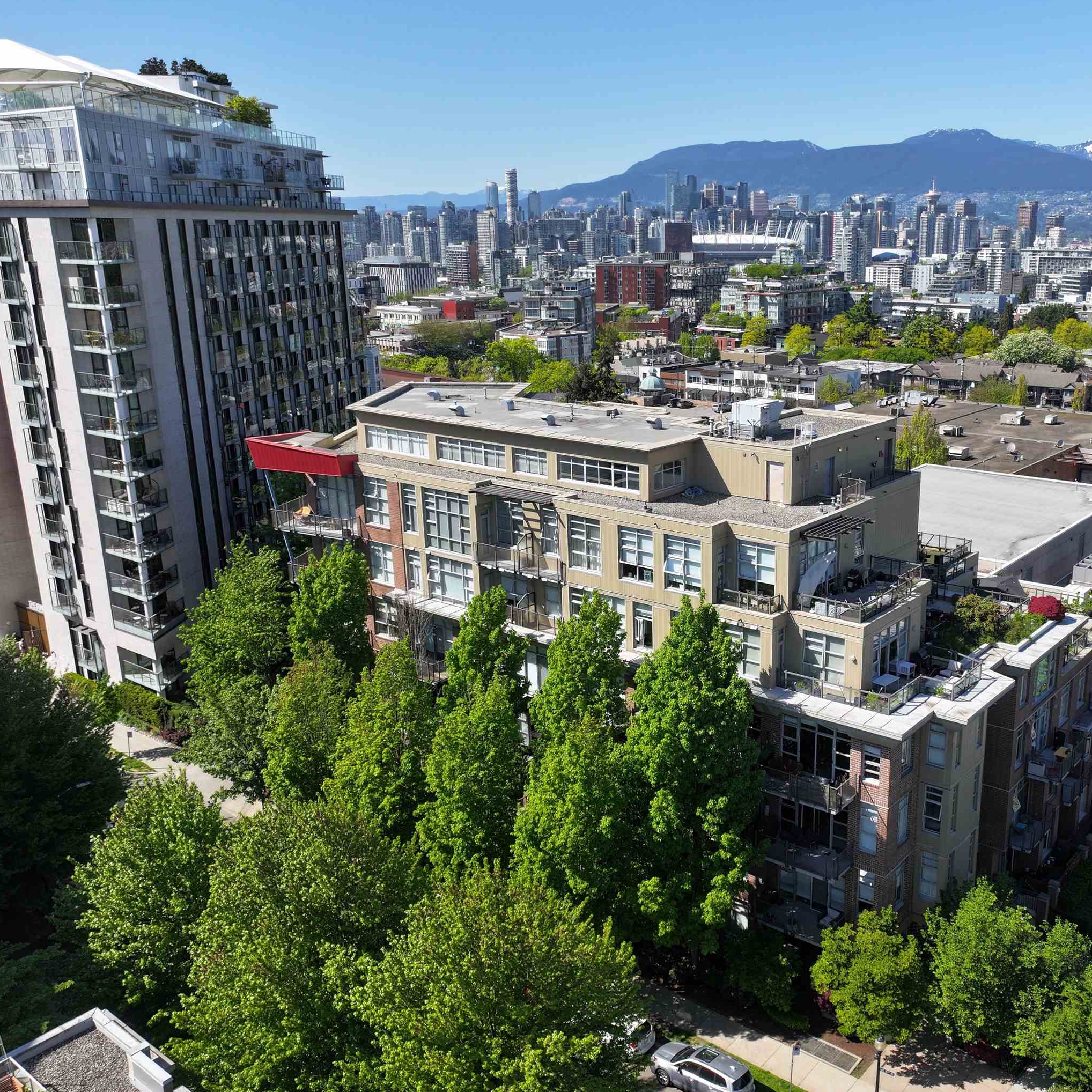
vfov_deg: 51.1
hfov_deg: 50.3
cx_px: 715
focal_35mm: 32
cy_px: 581
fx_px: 1142
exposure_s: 1/240
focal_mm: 12.29
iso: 120
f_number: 2.8
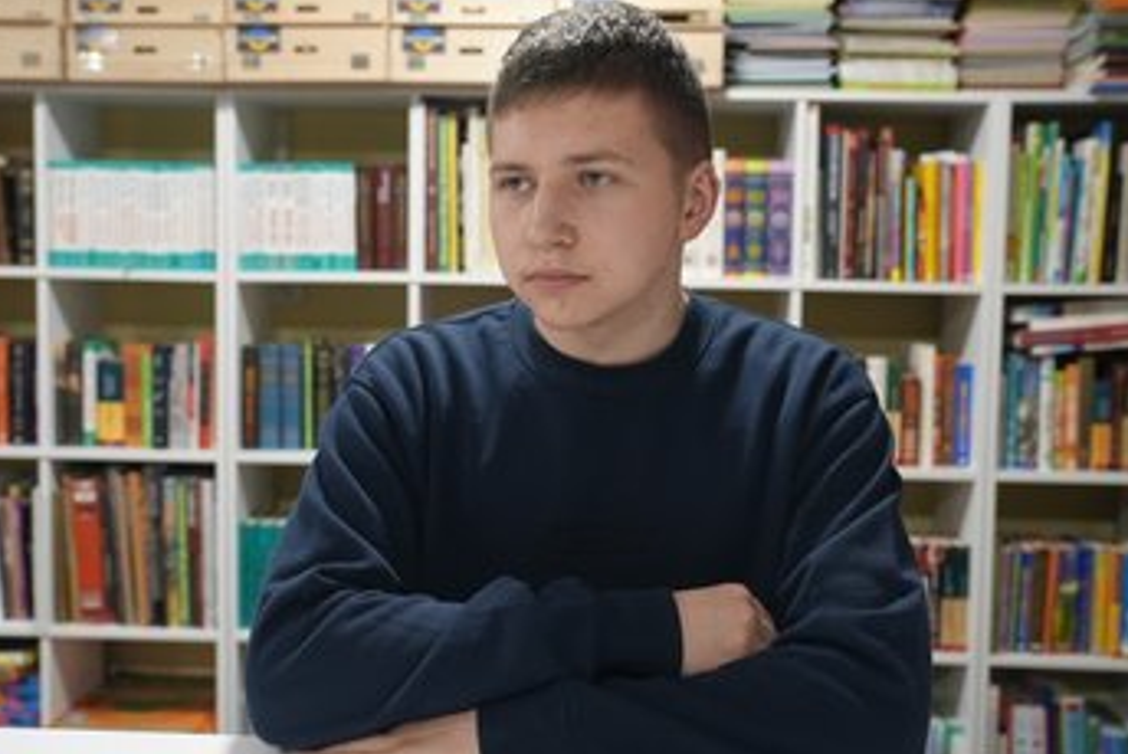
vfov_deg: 31.2
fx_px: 1348
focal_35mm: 43
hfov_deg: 45.4
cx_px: 534
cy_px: 362
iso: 2500
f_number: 4
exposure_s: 1/160
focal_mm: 37
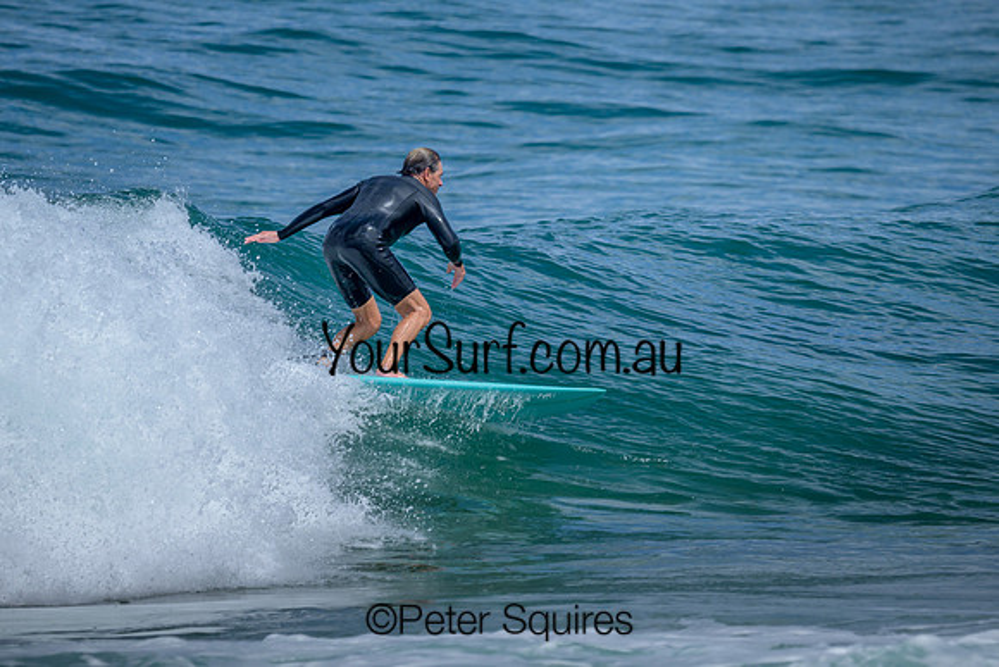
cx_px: 528
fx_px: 30402
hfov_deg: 1.9
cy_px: 210
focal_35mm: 1095
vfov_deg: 1.3
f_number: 6.3
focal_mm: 800
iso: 320
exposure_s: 1/2500
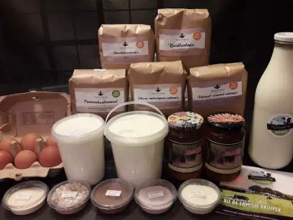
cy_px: 119
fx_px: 279
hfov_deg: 55.3
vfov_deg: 42.9
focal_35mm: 33
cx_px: 149
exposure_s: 1/17
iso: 160
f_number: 1.9
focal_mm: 3.7
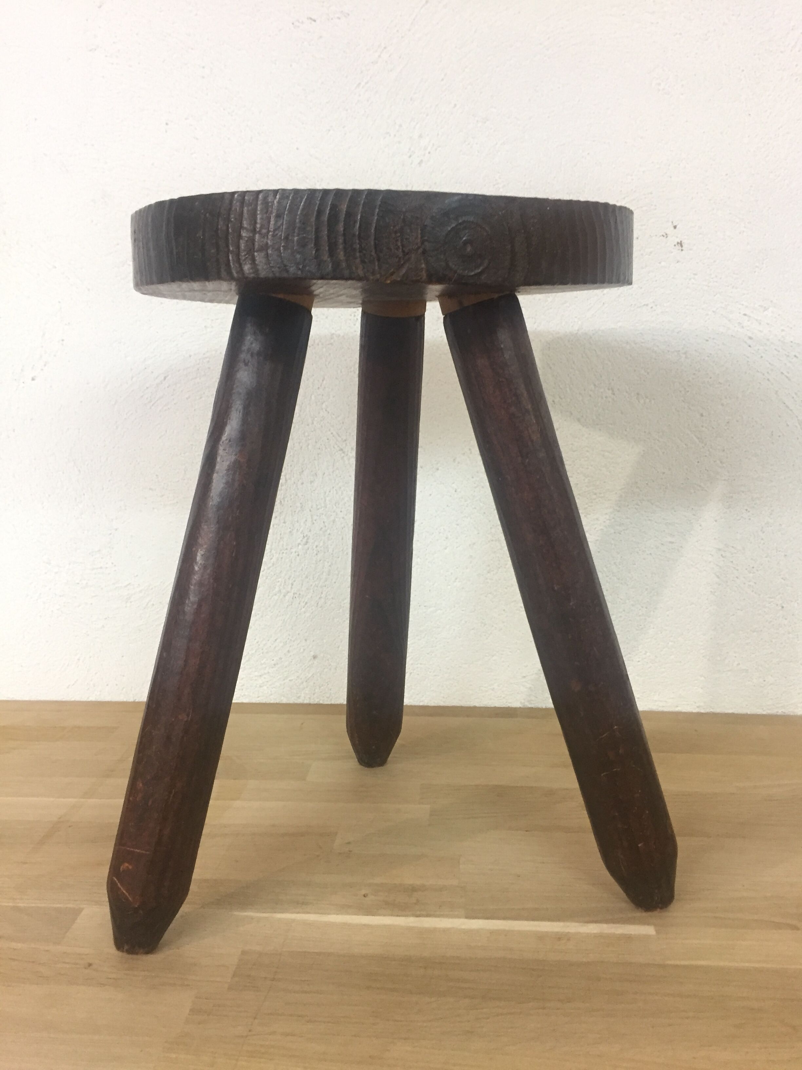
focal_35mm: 29
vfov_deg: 61.7
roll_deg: +0.1
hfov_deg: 48.2
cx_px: 401
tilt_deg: -12.3
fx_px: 896
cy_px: 535
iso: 200
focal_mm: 4.15
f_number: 2.2
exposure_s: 1/33
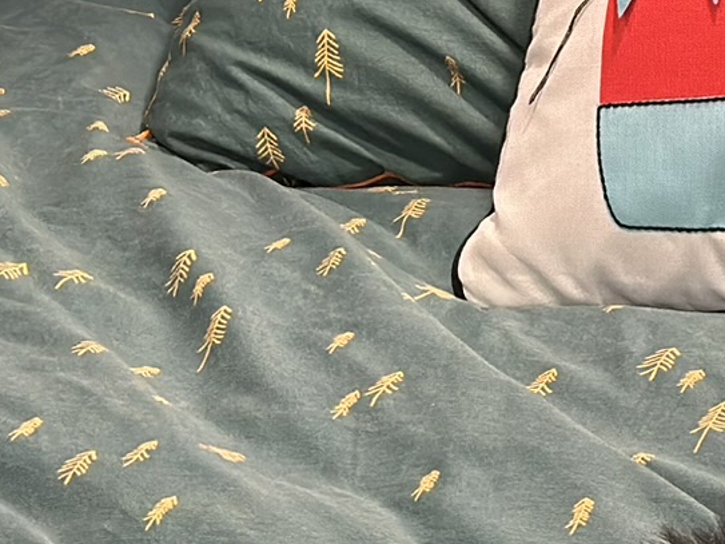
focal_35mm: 181
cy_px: 368
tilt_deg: -20.8
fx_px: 3790
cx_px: 977
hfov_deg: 10.7
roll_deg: +0.7
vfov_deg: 8.2
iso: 250
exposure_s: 1/60
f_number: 1.78
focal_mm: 6.86
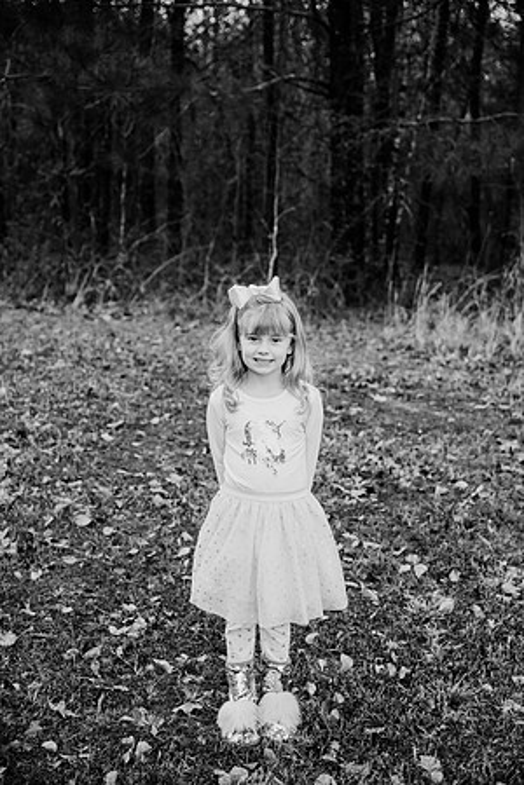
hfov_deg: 23.4
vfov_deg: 34.5
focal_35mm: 58
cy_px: 392
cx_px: 262
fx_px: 1266
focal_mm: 58
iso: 800
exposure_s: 1/800
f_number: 4
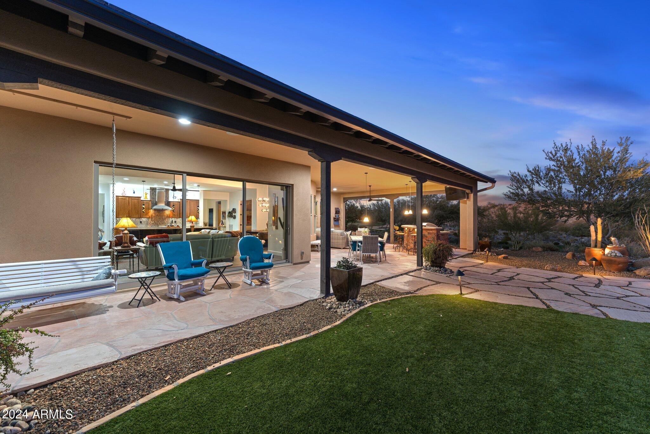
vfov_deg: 81.2
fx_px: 253
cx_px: 325
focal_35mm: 14
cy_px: 217
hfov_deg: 104.3
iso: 400
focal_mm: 14
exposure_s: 1/2.5
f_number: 2.8
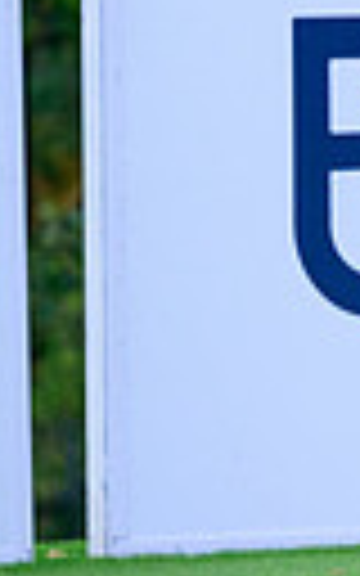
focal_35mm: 900
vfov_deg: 2.3
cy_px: -43
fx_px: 14128
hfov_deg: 1.5
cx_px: 1300
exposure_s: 1/1250
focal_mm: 195
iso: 1600
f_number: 6.3
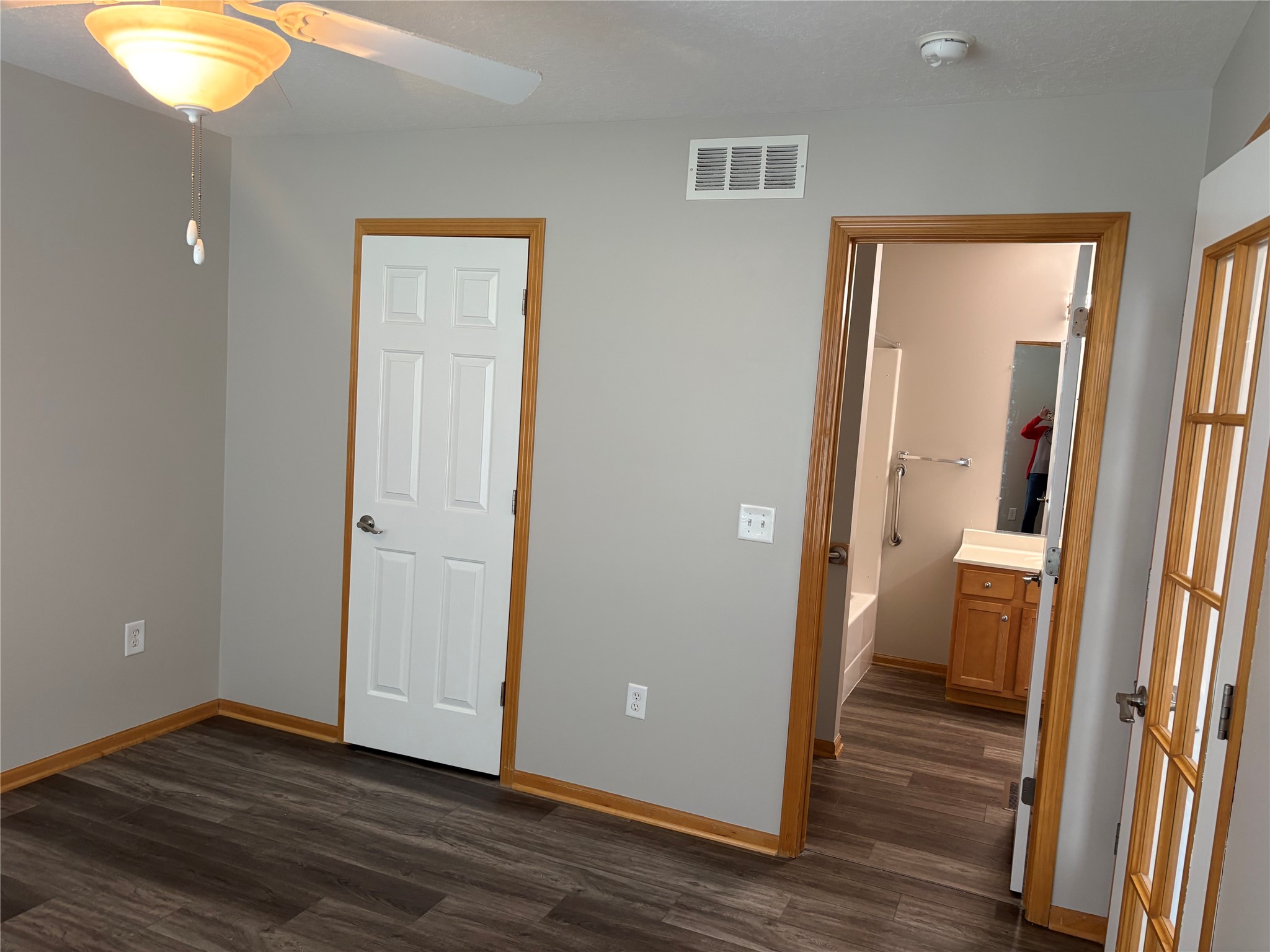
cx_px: 635
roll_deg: -4.4
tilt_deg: -6.0
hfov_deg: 67.3
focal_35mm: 26
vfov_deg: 53.1
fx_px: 954
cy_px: 476
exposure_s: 1/60
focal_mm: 5.96
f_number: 1.6
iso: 160
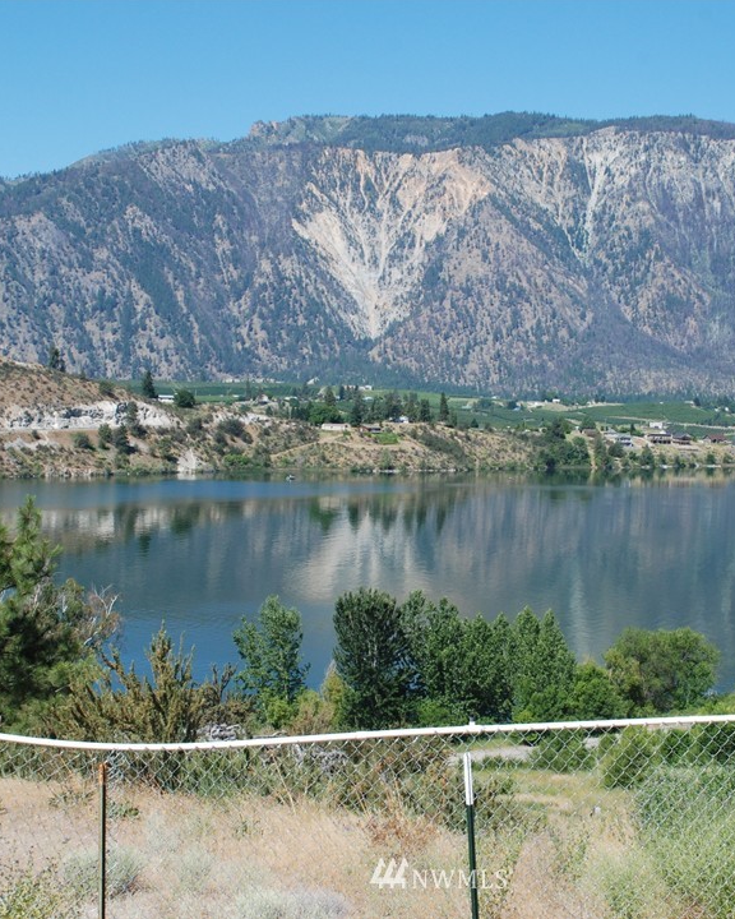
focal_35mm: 66
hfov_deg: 23.2
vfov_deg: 28.8
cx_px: 442
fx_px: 1787
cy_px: 460
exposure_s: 1/200
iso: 200
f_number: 7.1
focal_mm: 31
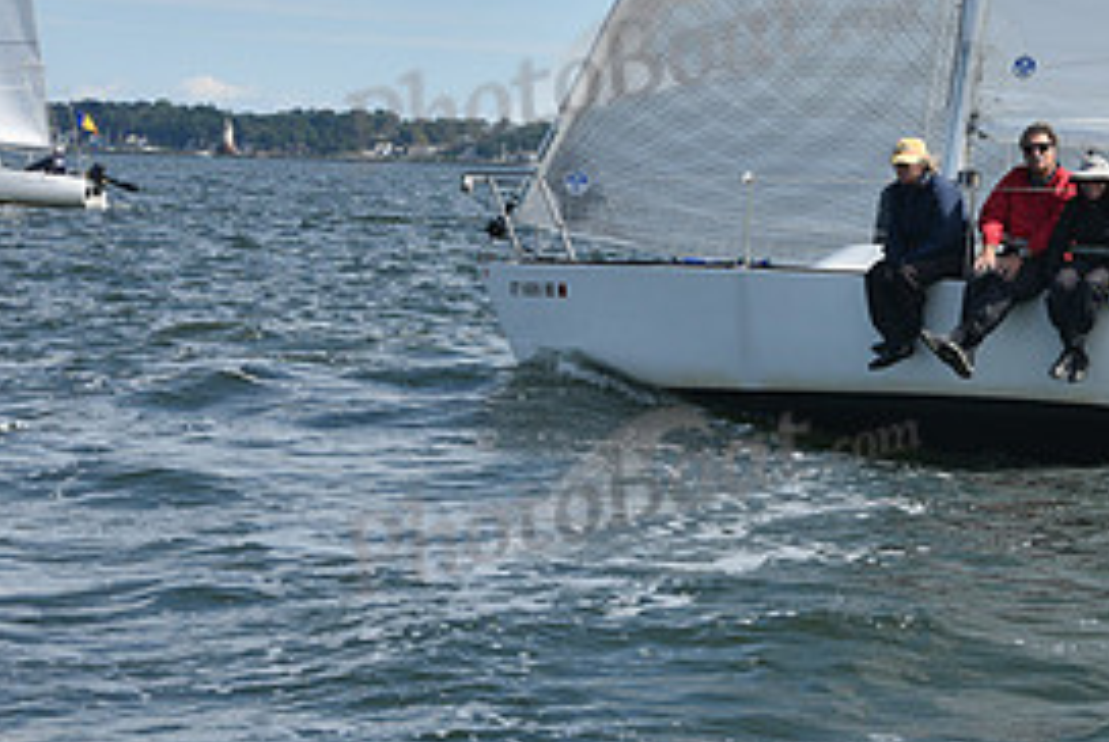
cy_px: 222
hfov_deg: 13.6
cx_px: 1133
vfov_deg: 9.2
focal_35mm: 149
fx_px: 4595
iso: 320
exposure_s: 1/1000
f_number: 9
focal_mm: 70
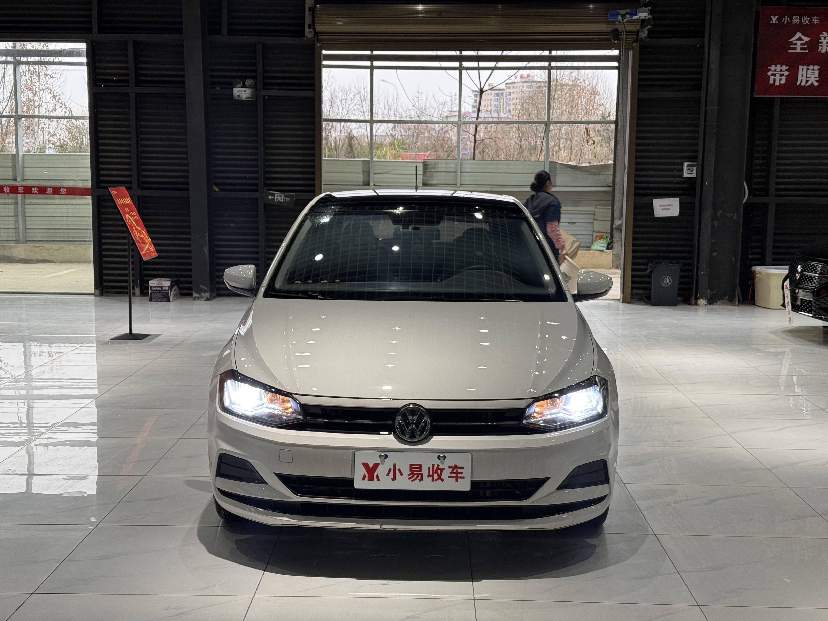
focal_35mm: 48
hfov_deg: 39.7
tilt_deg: -6.8
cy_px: 310
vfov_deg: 30.3
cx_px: 414
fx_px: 1148
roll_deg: -0.1
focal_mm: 6.76
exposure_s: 1/50
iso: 50
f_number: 1.78
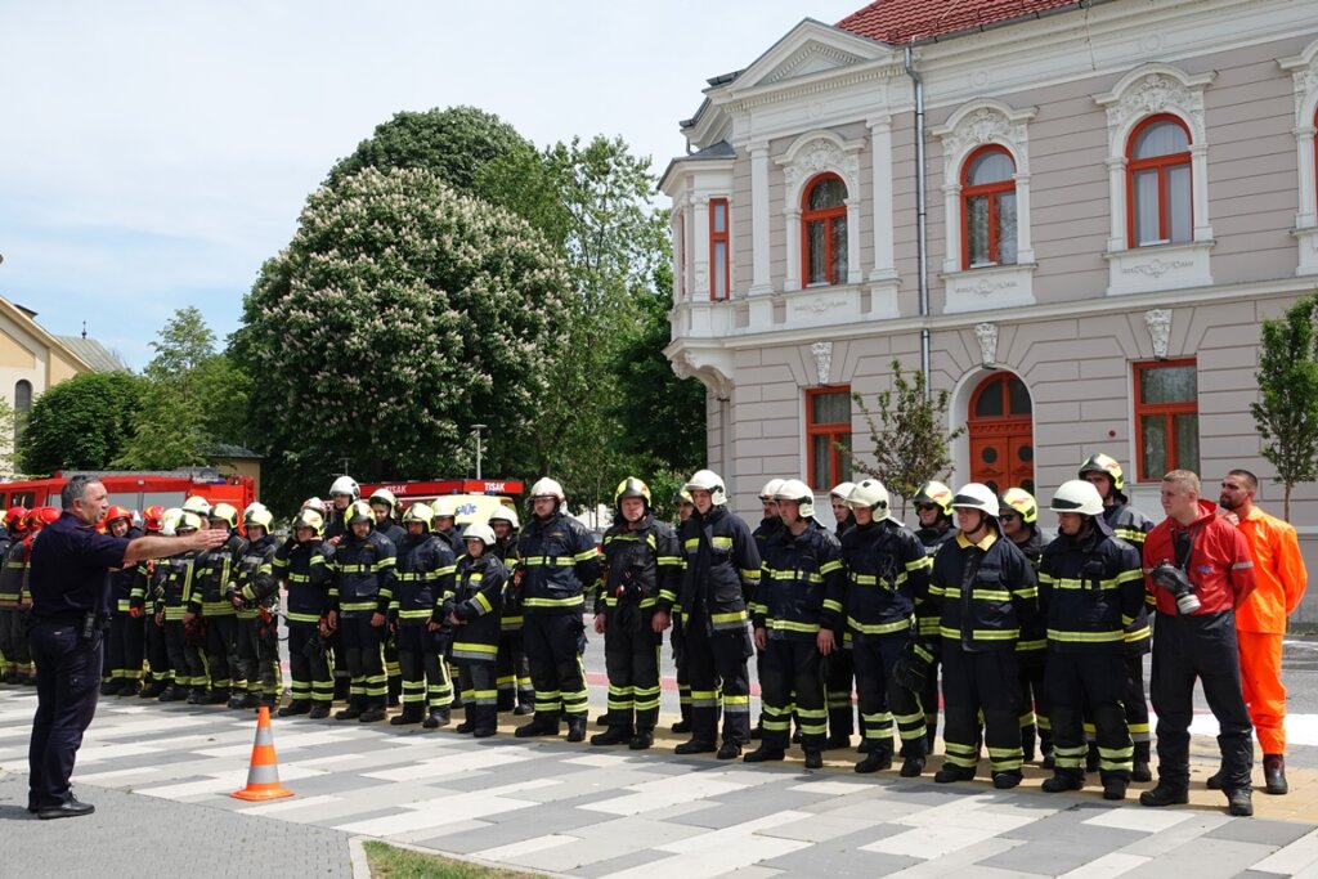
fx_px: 1428
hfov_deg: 49.5
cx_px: 659
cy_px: 440
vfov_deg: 34.2
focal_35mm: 39
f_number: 4
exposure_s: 1/640
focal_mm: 14.16
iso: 100
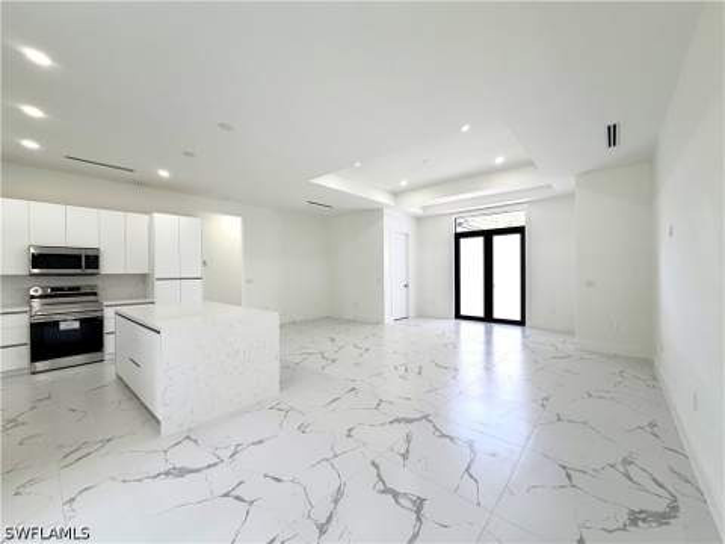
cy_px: 272
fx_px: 293
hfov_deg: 102.1
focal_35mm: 14
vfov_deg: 85.7
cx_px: 362
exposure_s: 1/120
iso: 100
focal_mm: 2.22
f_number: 2.2
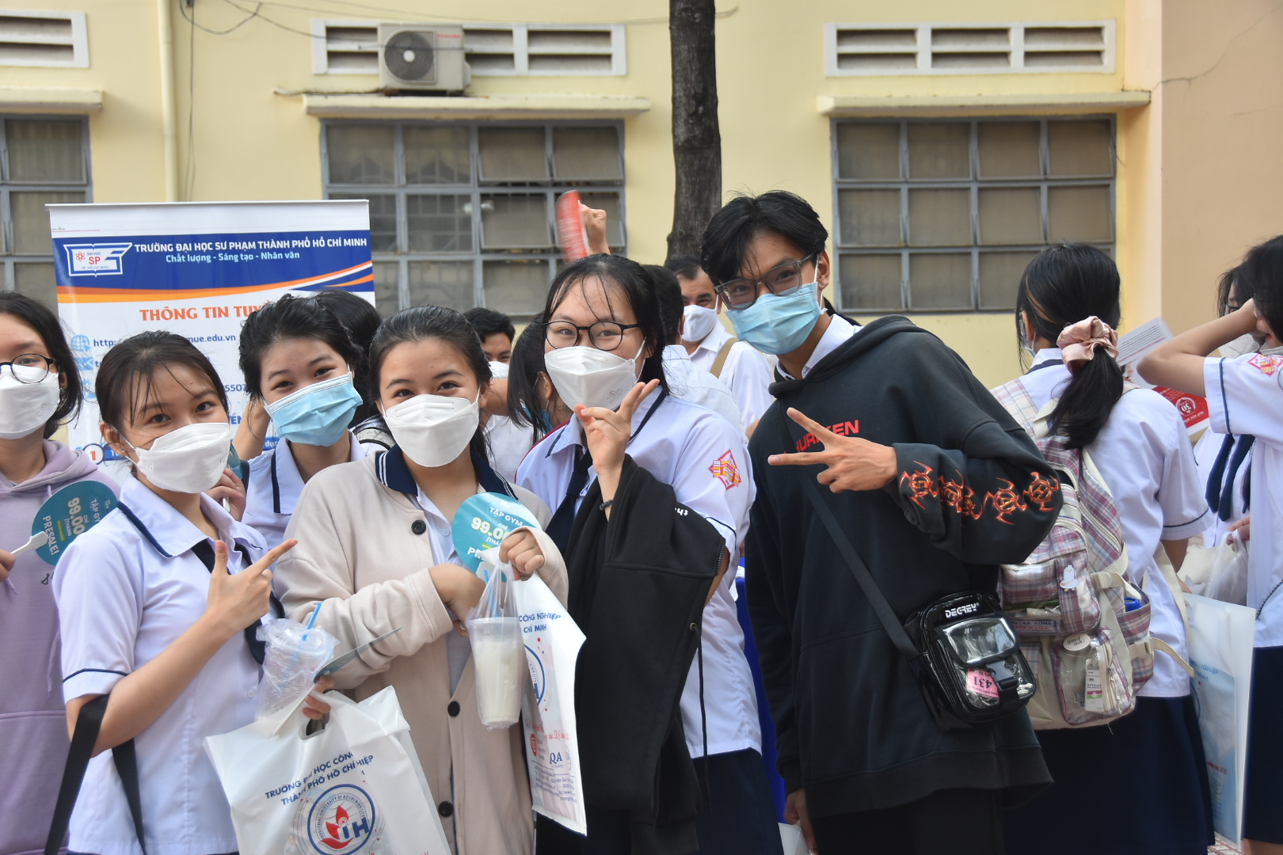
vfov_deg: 22.6
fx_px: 2138
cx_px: 642
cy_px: 428
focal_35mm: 60
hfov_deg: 33.4
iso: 200
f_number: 5.6
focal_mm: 40
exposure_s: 1/125
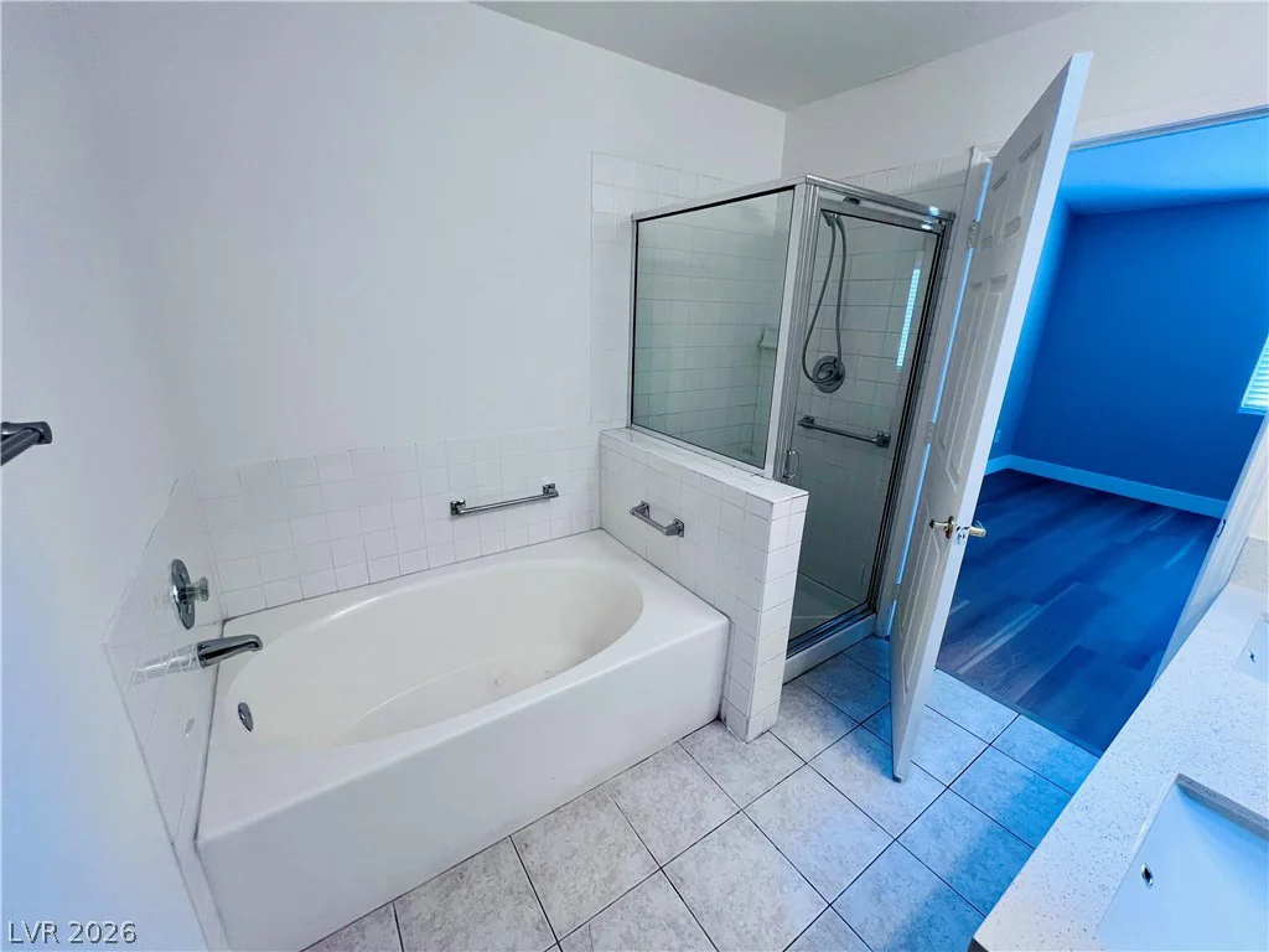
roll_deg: -2.4
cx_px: 634
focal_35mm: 13
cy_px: 476
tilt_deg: -19.6
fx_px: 477
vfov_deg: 89.9
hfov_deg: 106.2
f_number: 1.8
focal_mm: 1.57
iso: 125
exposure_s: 1/120
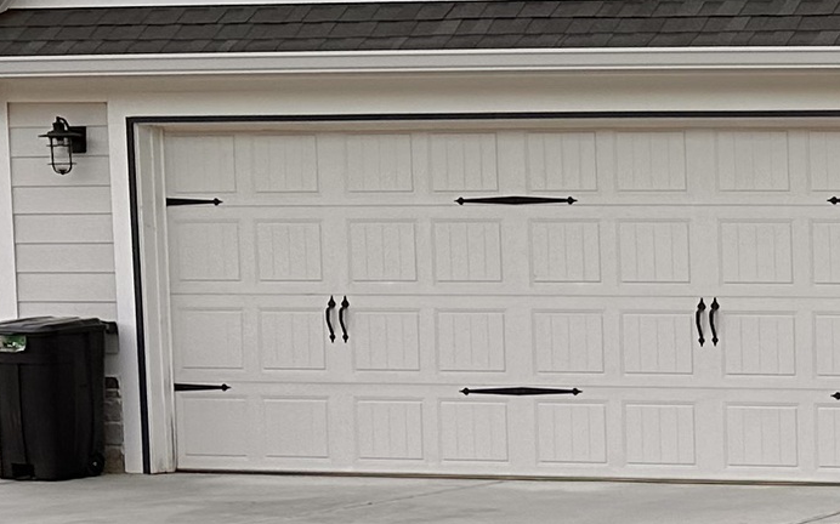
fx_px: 2586
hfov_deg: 15.4
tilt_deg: -4.3
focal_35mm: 113
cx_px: 1604
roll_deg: -0.8
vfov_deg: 11.5
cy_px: 431
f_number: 1.78
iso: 80
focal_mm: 6.86
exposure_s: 1/201
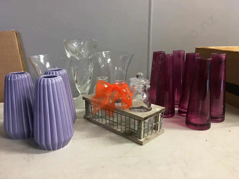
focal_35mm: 29
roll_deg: -0.2
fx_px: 200
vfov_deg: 48.2
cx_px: 120
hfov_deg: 61.7
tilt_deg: -13.2
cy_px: 90
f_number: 2.2
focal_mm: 4.15
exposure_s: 1/17
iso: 64
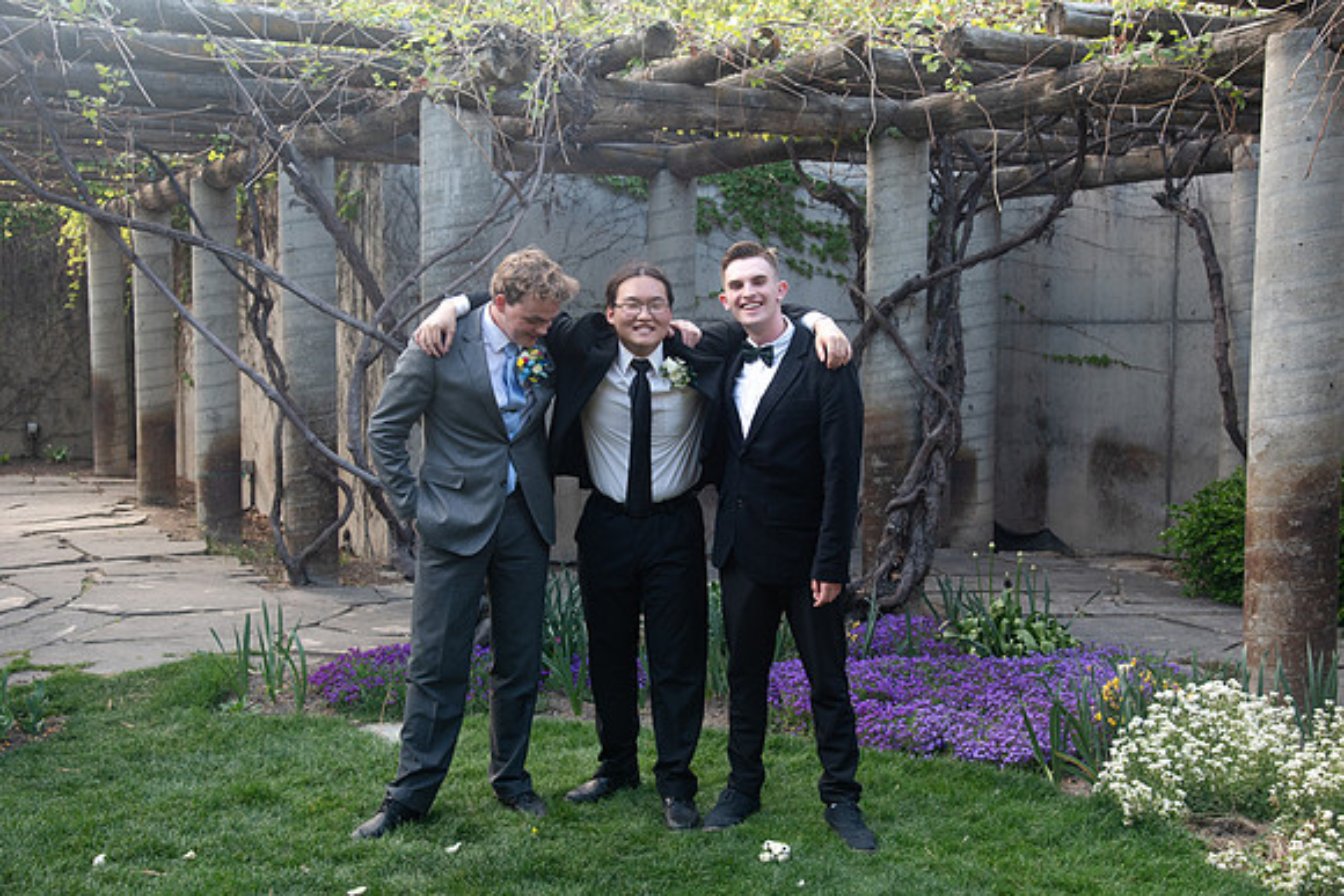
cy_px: 448
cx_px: 672
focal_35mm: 44
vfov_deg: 30.5
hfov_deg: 44.5
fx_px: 1643
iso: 500
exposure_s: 1/125
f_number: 5.6
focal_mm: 44
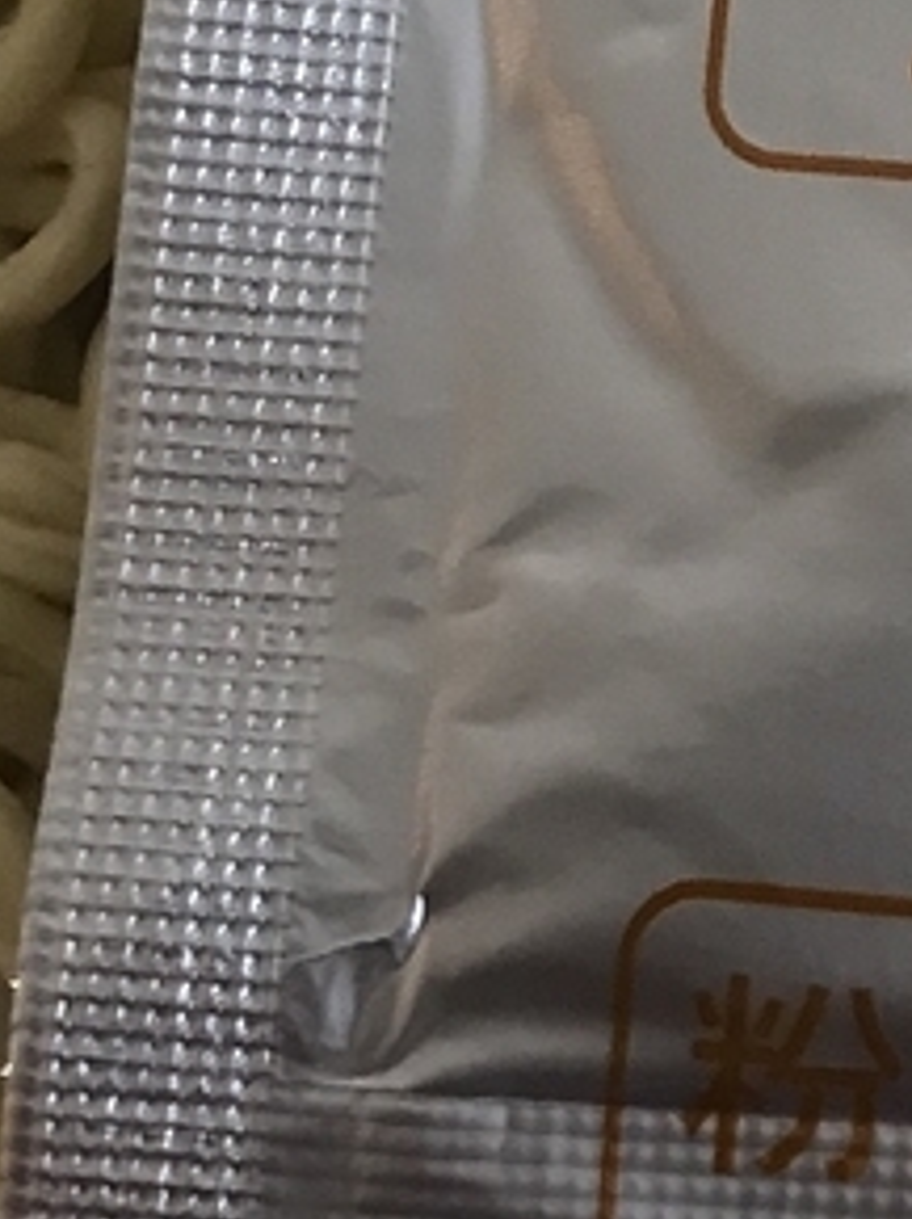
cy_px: -76
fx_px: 4081
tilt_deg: -74.9
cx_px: 761
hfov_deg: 12.7
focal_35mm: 116
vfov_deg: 16.5
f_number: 1.8
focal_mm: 3.99
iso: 80
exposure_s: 1/17
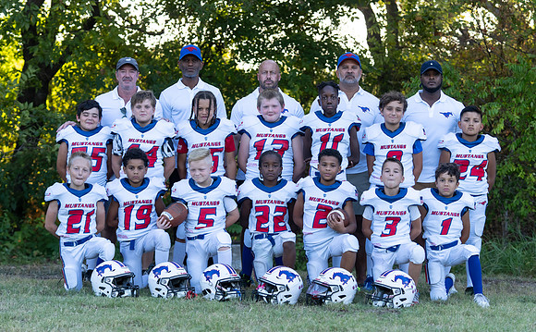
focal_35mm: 119
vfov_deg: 11.0
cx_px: 288
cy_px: 176
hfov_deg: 17.6
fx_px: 1727
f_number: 3.5
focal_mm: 85
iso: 250
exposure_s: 1/320
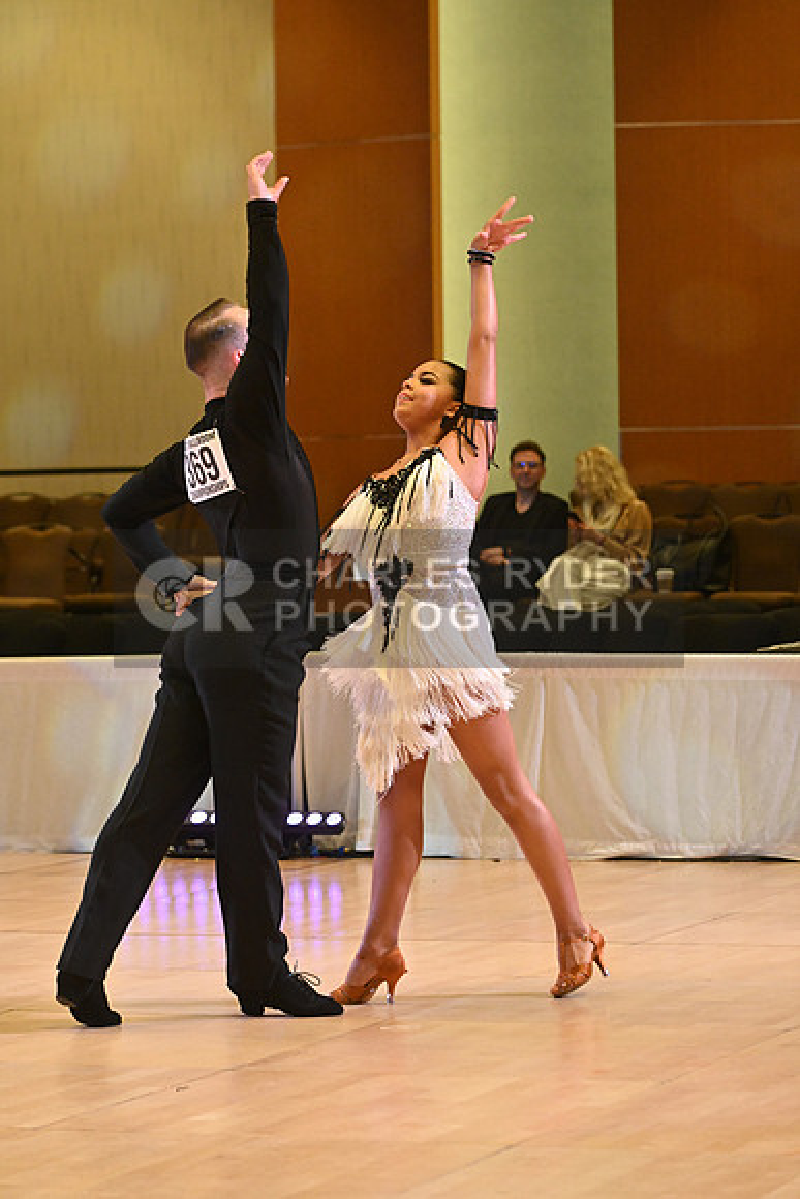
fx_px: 4164
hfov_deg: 11.0
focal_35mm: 125
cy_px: 600
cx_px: 400
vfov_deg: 16.4
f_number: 5.6
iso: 4000
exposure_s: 1/400
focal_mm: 125
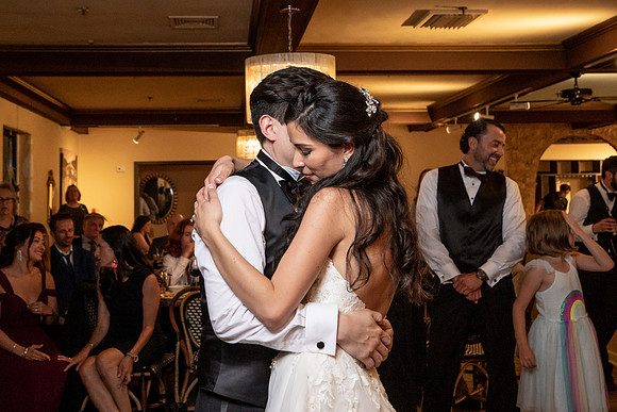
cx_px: 290
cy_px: 154
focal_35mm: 48
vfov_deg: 28.0
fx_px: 821
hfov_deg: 41.2
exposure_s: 1/200
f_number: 5.6
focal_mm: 35
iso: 2000
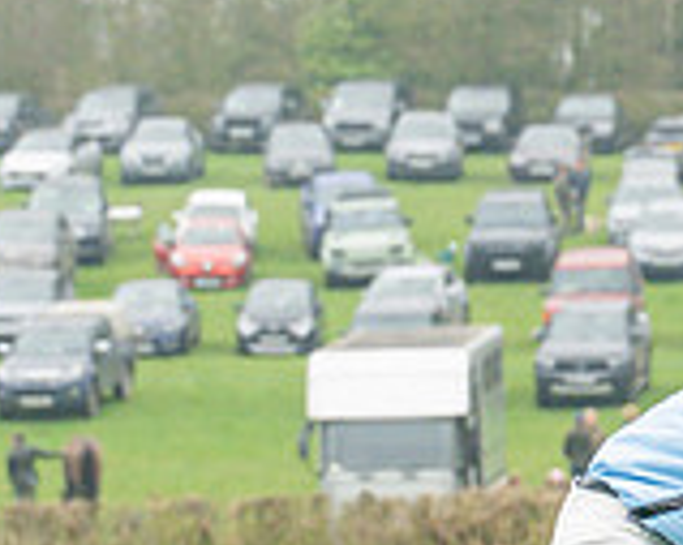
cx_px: 907
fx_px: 8485
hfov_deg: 4.6
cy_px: 936
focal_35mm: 420
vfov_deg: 3.7
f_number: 4
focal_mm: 70
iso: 400
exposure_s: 1/1250
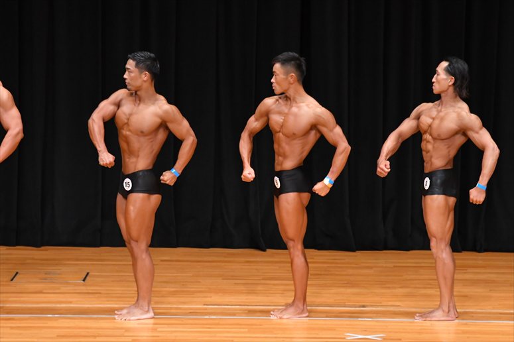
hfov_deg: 8.1
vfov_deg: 5.4
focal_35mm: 255
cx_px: 257
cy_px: 171
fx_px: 3639
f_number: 5.6
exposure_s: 1/400
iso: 4000
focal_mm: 170
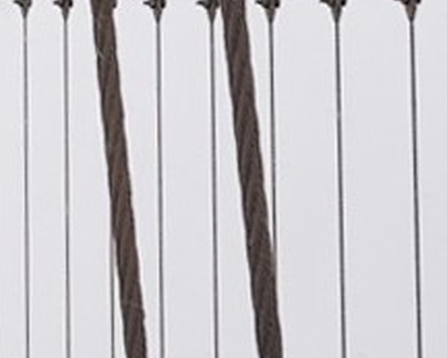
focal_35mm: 278
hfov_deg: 6.2
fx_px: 3679
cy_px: 269
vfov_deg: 5.6
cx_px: -1016
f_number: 13
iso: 320
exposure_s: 1/125
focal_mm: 32
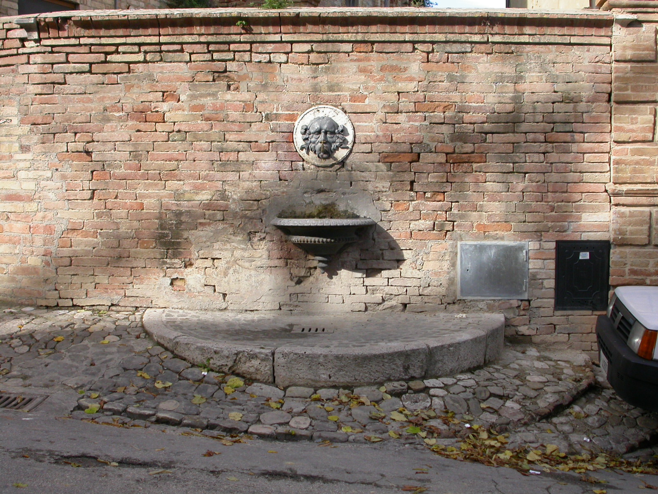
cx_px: 329
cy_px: 247
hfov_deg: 40.4
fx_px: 893
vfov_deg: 30.9
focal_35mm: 47
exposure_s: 1/198
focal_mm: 9.8
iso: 100
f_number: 5.7
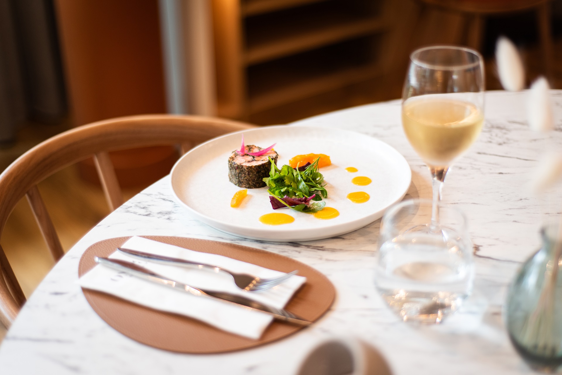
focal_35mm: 50
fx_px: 781
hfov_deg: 39.6
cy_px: 188
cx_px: 281
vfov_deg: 27.0
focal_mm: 50
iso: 400
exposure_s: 1/400
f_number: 1.8
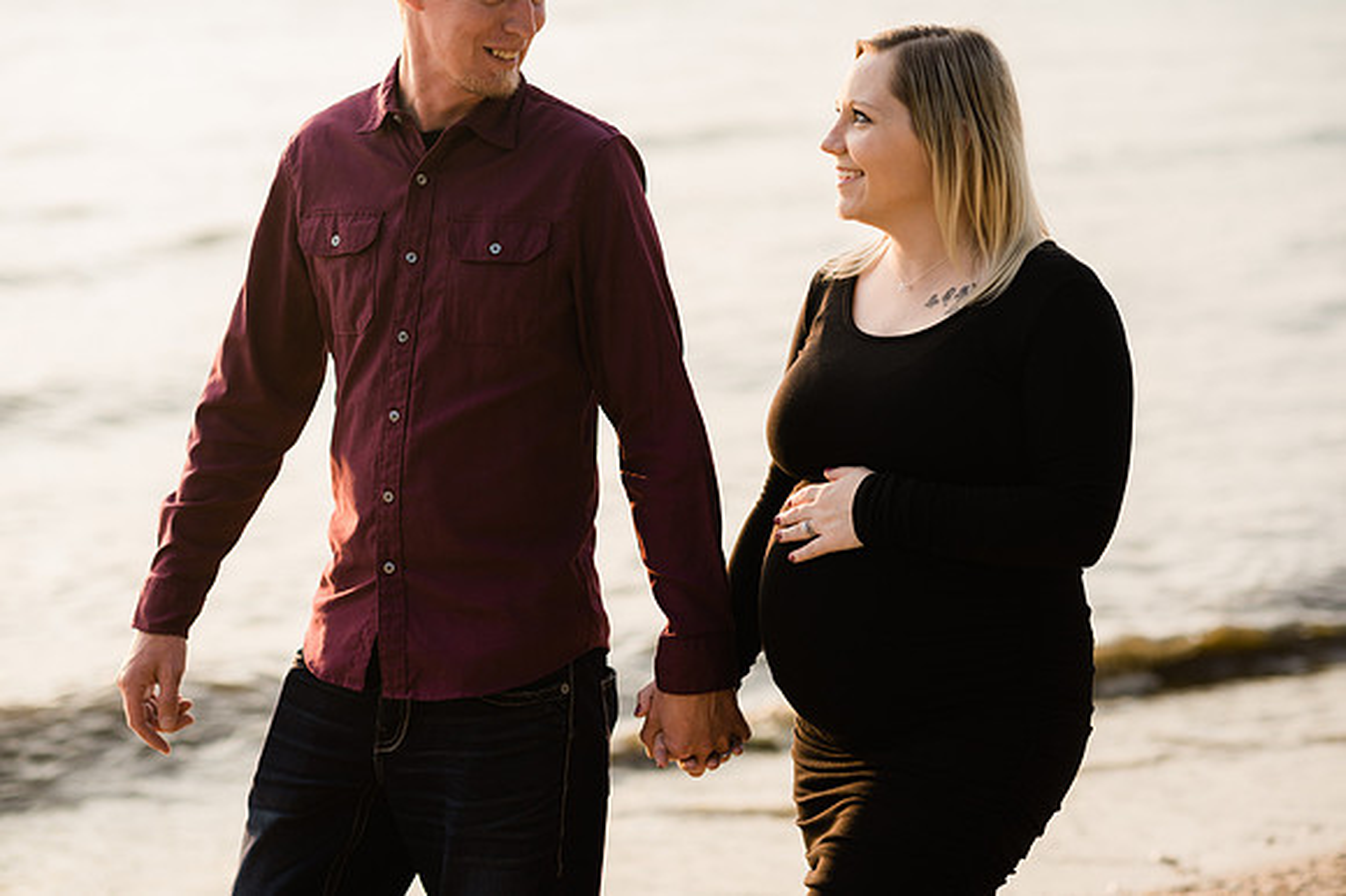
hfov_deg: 23.9
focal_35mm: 85
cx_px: 673
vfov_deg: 16.1
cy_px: 448
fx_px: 3176
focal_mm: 85
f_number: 2.8
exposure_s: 1/640
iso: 200
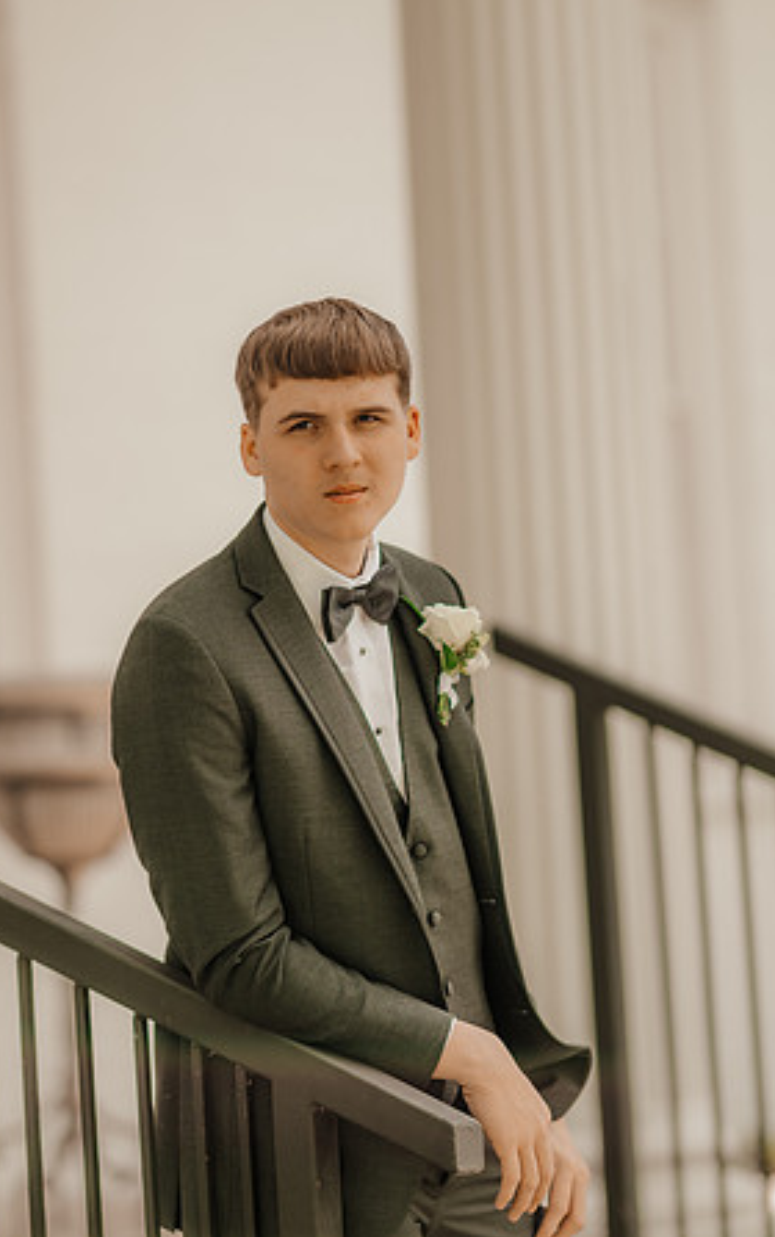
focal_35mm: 161
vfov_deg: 13.0
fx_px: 5432
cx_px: 376
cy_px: 617
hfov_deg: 8.2
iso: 64
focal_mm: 105
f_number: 1.4
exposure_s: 1/800
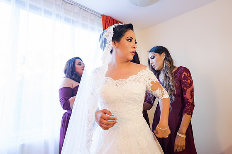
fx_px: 155
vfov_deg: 53.1
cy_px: 74
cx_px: 126
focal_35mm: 24
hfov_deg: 73.6
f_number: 2.8
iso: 1600
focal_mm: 22
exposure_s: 1/80
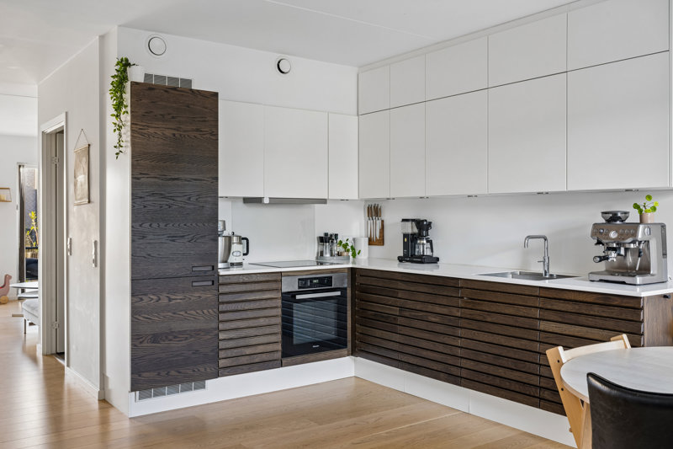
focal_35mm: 34
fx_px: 635
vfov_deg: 38.9
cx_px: 336
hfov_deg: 55.8
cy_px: 224
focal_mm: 34
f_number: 9
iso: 160
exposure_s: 1/2
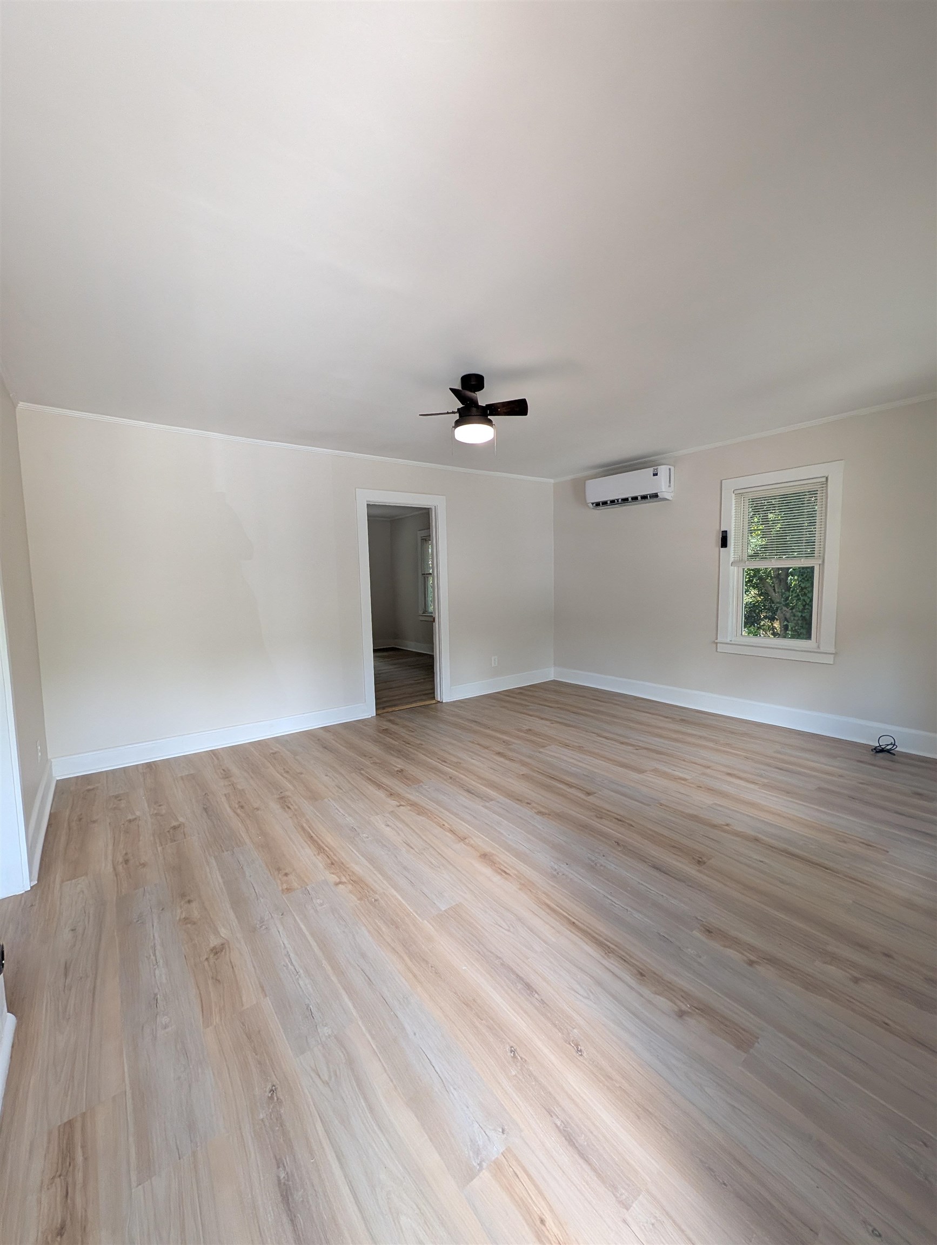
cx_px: 468
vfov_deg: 110.5
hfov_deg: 94.6
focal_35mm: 12
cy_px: 622
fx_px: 432
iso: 117
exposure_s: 1/193
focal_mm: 2.02
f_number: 1.7
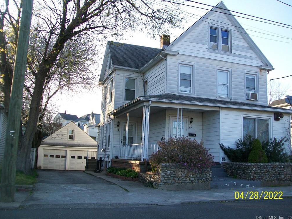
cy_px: 108
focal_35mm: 37
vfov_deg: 38.7
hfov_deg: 50.1
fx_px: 312
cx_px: 148
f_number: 2.7
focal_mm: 6
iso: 64
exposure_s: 1/250
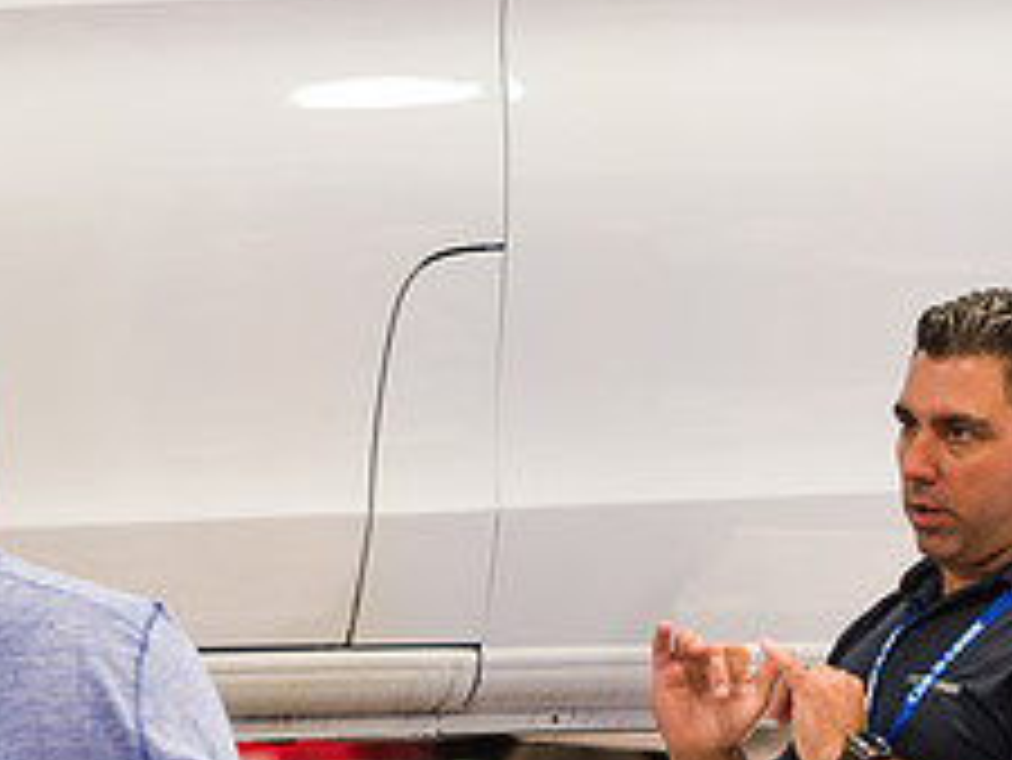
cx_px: 175
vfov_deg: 4.9
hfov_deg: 6.5
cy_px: 652
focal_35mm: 302
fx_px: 8834
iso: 1600
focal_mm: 122
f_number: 3.2
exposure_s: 1/125
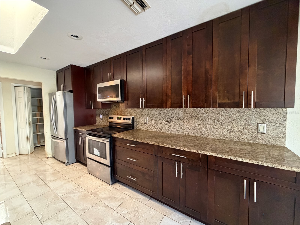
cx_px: 150
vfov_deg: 85.7
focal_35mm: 14
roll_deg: +1.1
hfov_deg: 102.1
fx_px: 121
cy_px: 112
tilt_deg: -2.5
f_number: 2.2
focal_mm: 2.22
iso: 640
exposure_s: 1/60
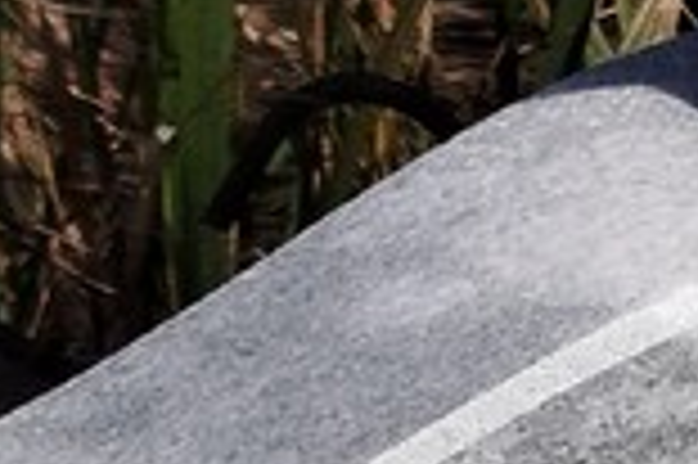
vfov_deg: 8.1
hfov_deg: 11.7
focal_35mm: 156
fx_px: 3021
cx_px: 1423
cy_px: 1081
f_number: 1.7
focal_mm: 5.31
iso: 50
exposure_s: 1/1100
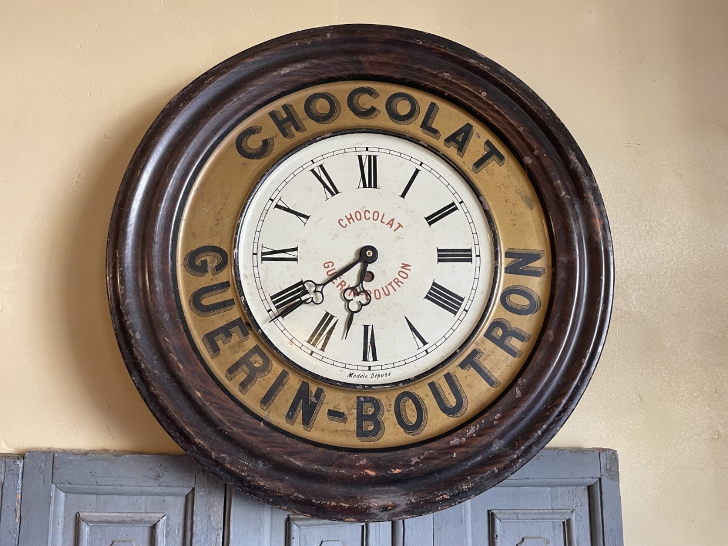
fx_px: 547
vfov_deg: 53.1
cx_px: 364
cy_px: 273
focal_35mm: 26
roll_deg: -0.4
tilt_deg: +8.4
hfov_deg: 67.3
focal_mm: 4.2
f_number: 1.6
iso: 125
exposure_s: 1/50
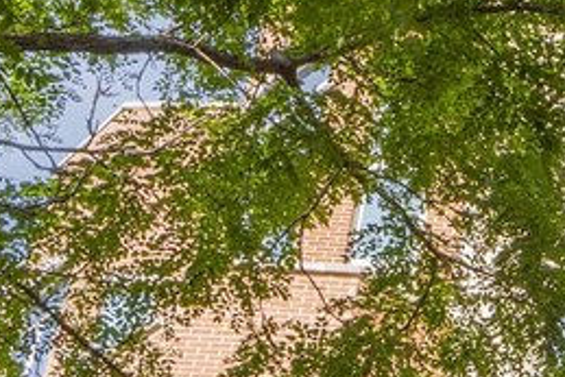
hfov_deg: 18.7
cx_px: 761
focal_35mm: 100
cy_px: 414
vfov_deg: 13.4
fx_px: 1570
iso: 100
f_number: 10
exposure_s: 1/30
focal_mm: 16
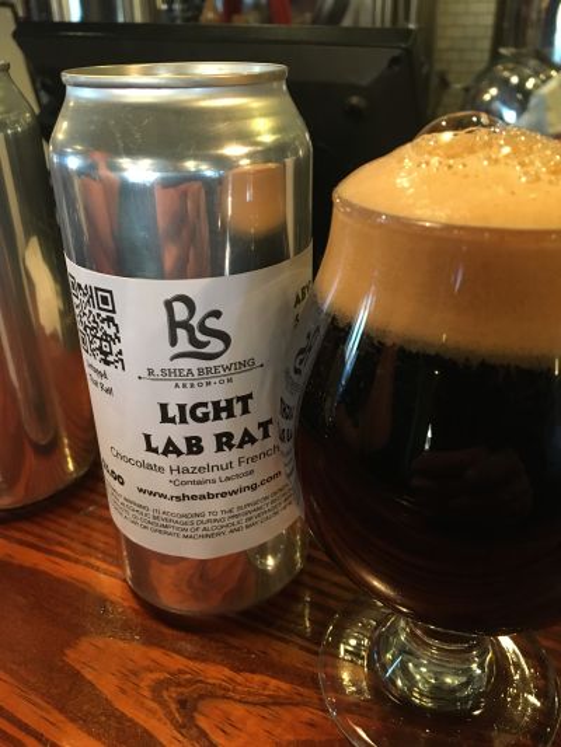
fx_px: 626
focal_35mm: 29
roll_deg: -0.8
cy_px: 374
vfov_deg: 61.6
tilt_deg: -27.4
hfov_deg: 48.2
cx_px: 280
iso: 250
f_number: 2.2
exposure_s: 1/30
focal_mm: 4.15
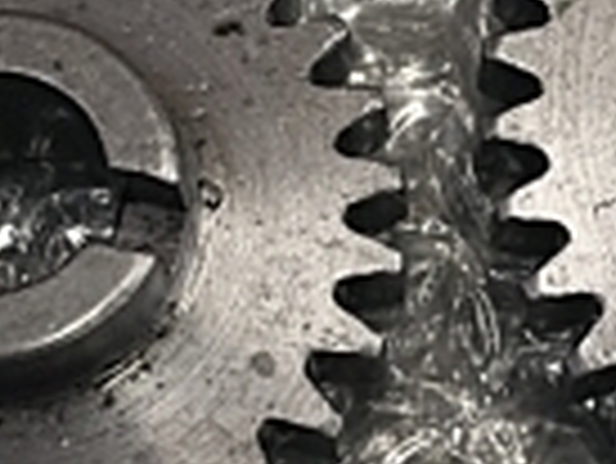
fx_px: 2333
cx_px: 504
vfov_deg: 11.3
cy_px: 185
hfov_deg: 14.9
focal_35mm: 131
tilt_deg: -72.7
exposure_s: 1/24
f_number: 1.8
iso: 40
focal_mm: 3.99
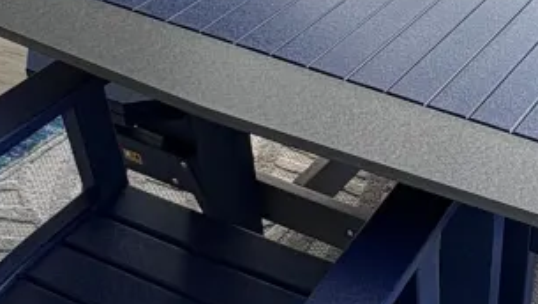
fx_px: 914
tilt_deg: -37.1
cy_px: 143
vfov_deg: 18.9
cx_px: 499
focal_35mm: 64
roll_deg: -2.7
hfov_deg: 31.1
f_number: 2.2
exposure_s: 1/99
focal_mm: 2.22
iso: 40
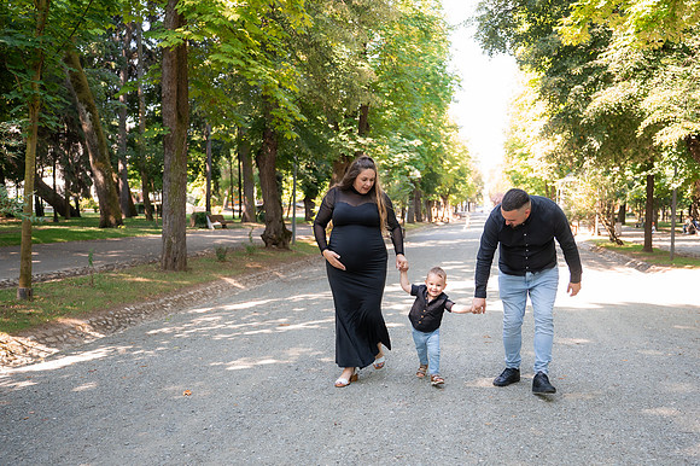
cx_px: 397
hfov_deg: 53.6
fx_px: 690
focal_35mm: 36
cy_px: 259
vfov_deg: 37.3
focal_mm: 31
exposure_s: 1/400
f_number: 2.8
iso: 500
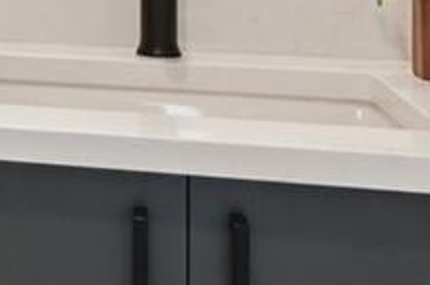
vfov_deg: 12.7
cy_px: -135
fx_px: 1217
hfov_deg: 16.6
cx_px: -352
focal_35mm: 102
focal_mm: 14
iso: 400
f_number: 11
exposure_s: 1/20
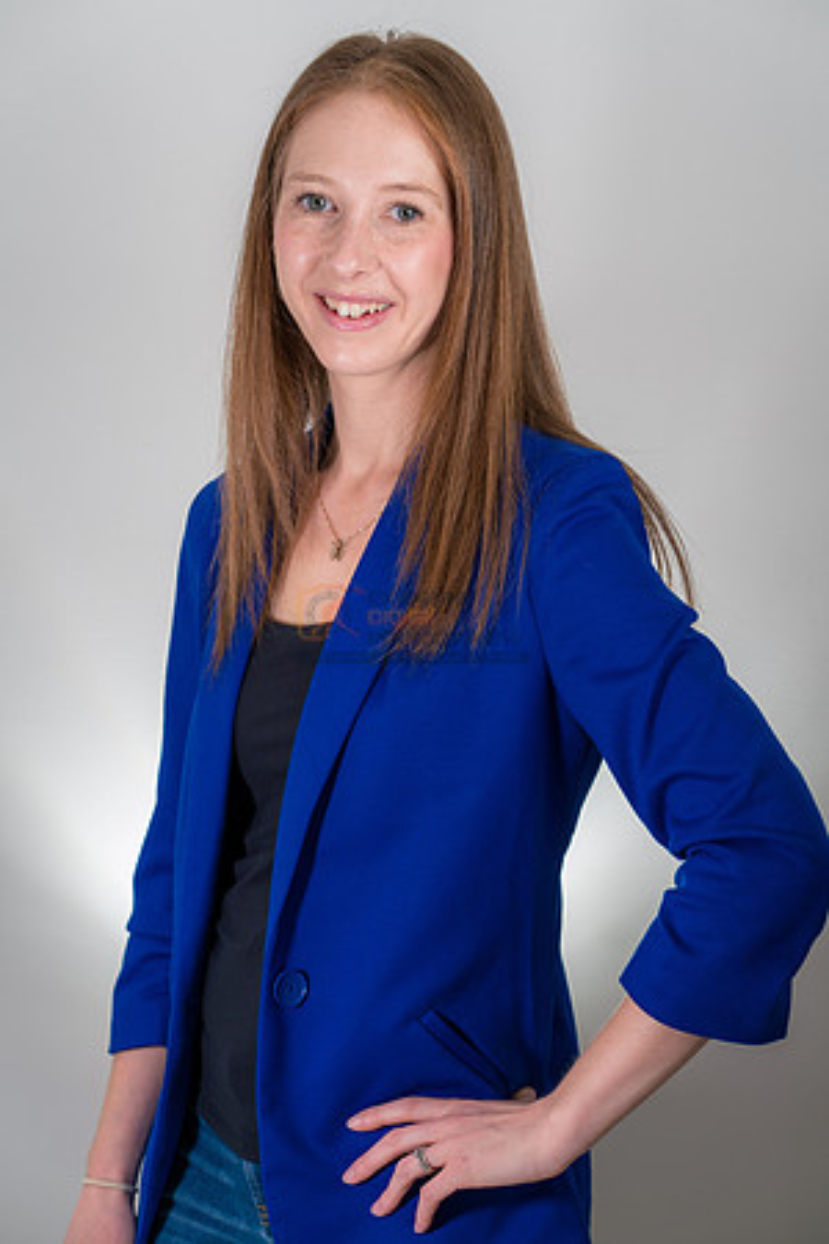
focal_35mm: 85
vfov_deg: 23.9
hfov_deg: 16.1
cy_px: 622
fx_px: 2936
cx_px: 414
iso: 250
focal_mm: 85
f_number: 7.1
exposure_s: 1/500
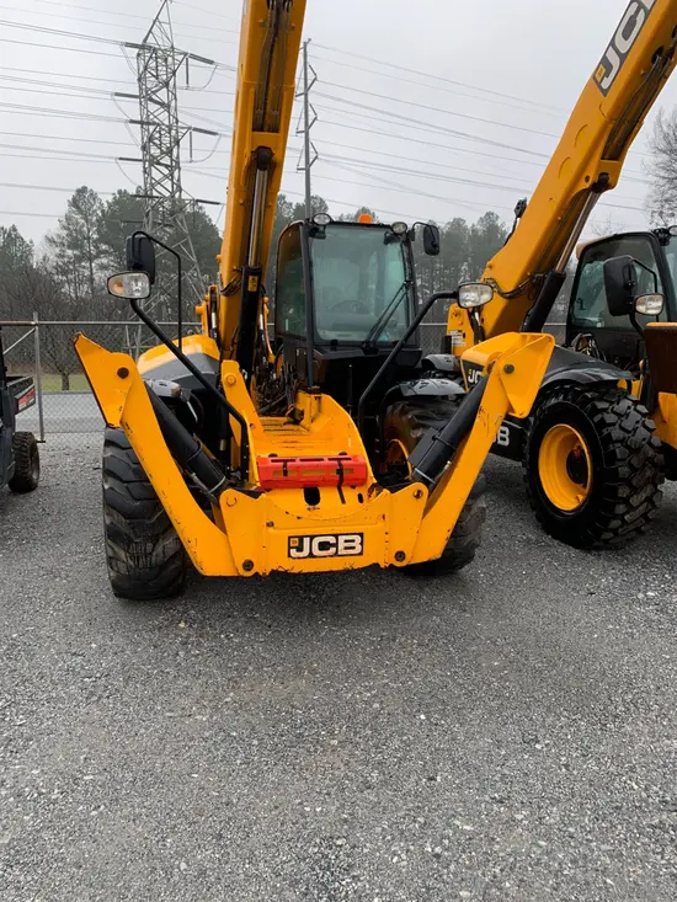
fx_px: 678
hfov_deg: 53.1
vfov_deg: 67.3
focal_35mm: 26
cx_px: 338
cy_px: 451
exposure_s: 1/233
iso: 25
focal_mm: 4.25
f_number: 1.8
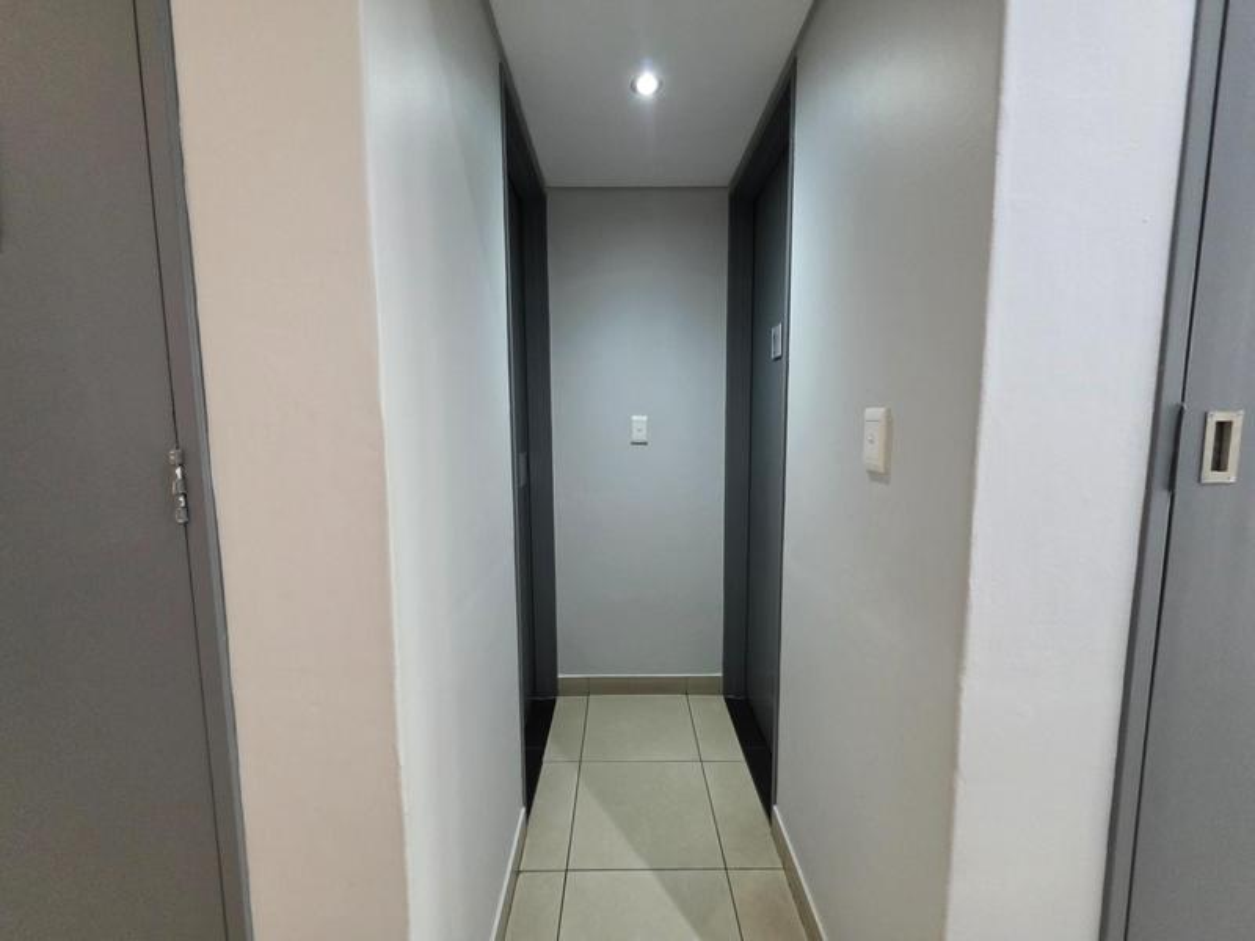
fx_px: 471
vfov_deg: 89.9
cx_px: 628
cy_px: 470
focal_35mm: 13
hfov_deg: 106.2
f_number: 1.9
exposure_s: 1/50
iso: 500
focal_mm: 2.2
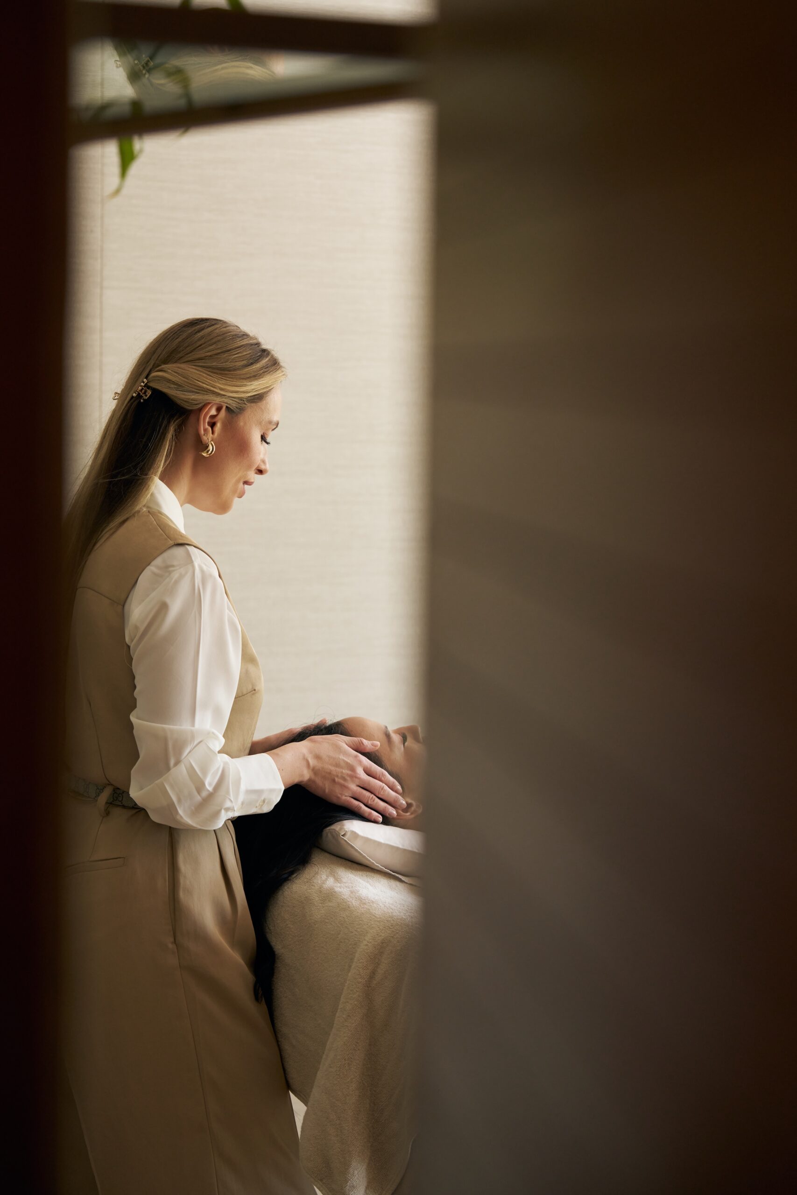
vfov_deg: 22.6
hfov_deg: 15.2
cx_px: 398
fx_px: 2988
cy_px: 598
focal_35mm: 90
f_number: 3.5
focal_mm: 90
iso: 800
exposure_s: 1/125
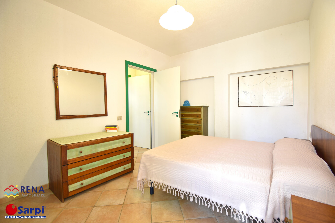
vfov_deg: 77.3
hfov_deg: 100.4
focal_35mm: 15
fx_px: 140
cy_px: 112
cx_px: 168
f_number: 4.5
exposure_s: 1/2
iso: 100
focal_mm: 10
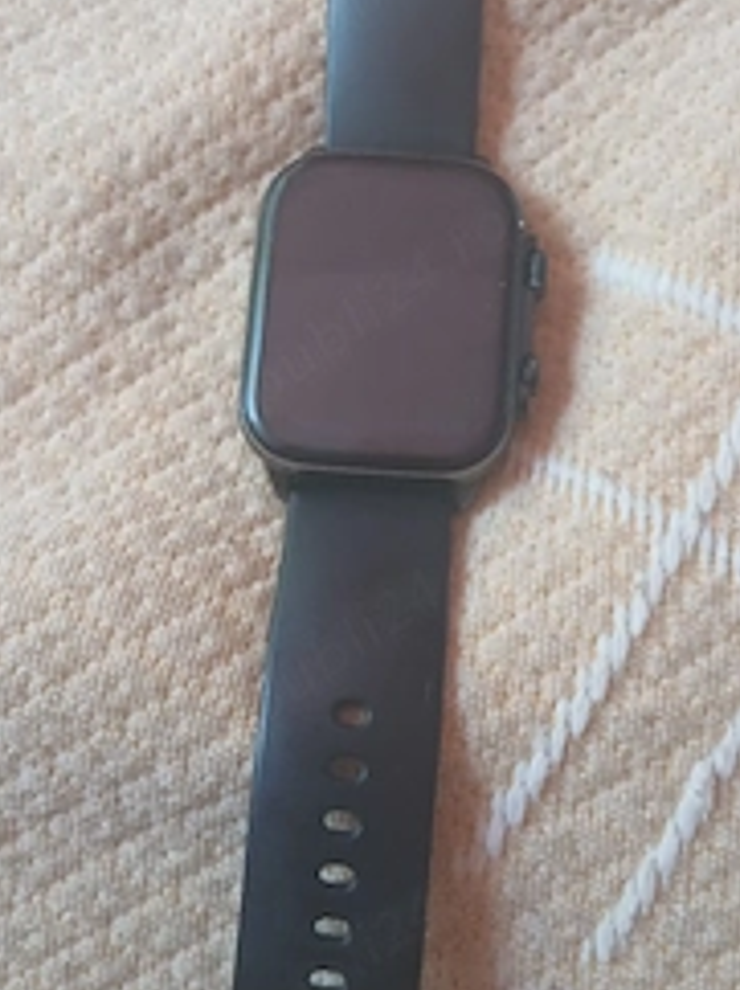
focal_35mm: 43
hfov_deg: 33.4
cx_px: 458
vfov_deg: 43.5
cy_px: 356
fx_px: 1228
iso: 100
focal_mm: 3.98
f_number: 1.8
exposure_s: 1/50.3
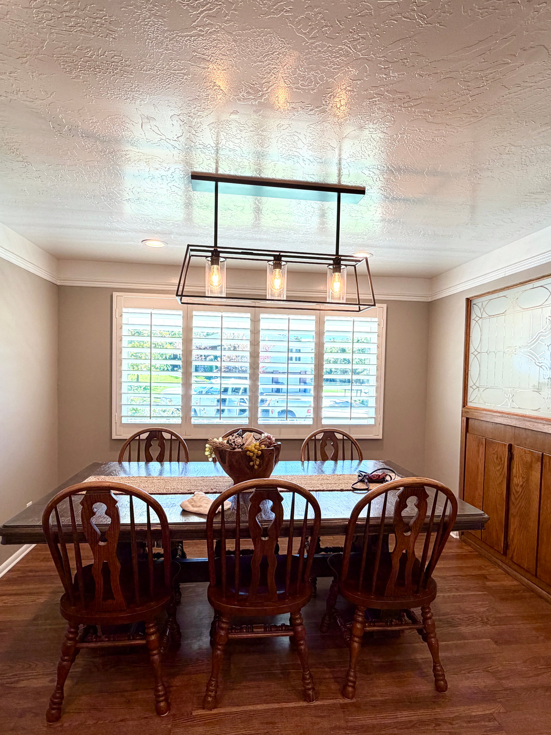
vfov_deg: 98.1
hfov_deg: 81.7
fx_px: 318
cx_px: 280
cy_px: 389
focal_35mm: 15
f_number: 2.2
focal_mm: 2.22
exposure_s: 1/120
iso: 100
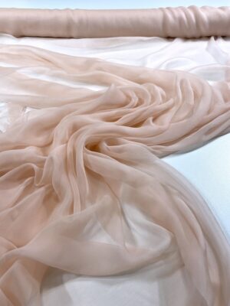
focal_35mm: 26
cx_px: 115
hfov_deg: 53.1
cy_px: 153
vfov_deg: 67.3
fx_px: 230
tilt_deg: -47.4
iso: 32
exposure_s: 1/105
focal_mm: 4.2
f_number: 1.6
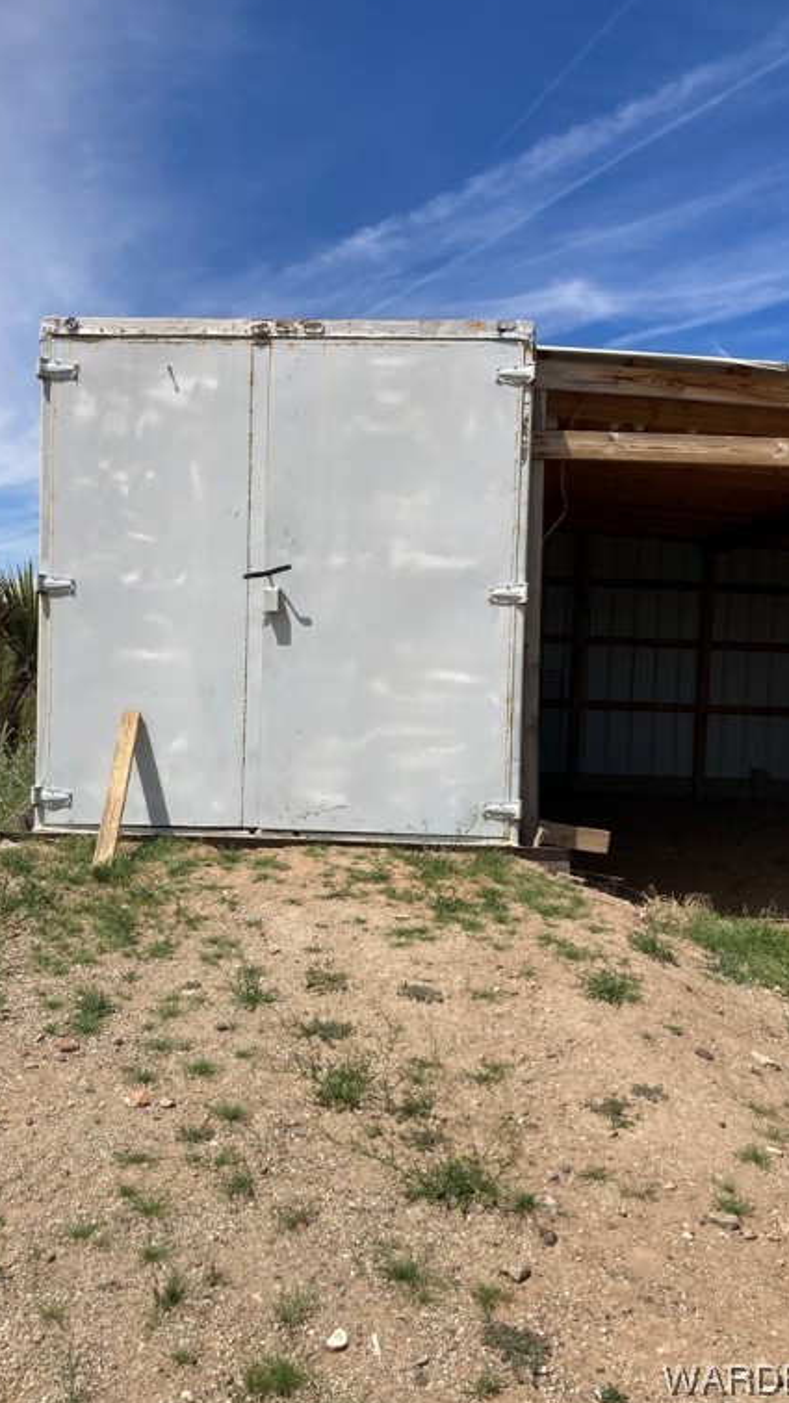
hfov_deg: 37.6
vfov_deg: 62.6
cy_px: 698
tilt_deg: +0.0
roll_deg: -2.0
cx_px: 306
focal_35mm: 31
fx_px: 1154
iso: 20
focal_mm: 3.99
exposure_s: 1/3205
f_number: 1.8
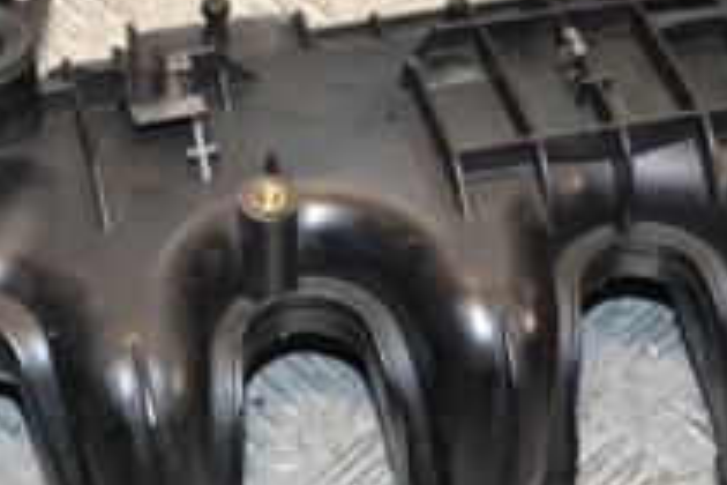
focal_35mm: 120
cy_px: 277
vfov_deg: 11.4
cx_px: 312
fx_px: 2423
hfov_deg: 17.1
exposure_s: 1/200
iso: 800
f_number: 5.6
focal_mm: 28
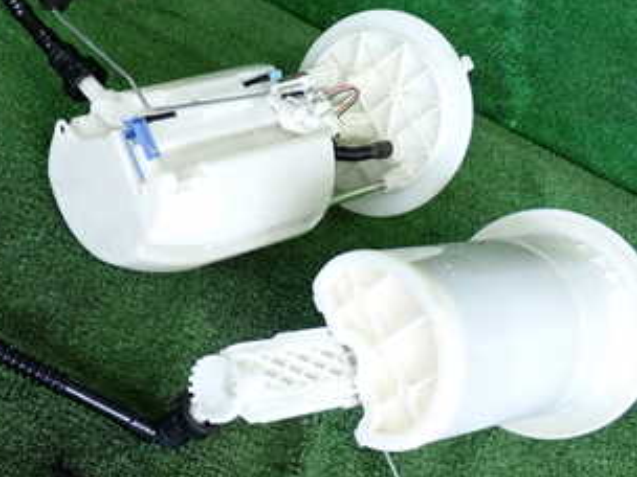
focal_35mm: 71
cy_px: 197
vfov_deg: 20.7
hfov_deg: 27.0
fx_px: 1307
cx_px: 161
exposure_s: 1/125
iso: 320
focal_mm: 6.37
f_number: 2.5
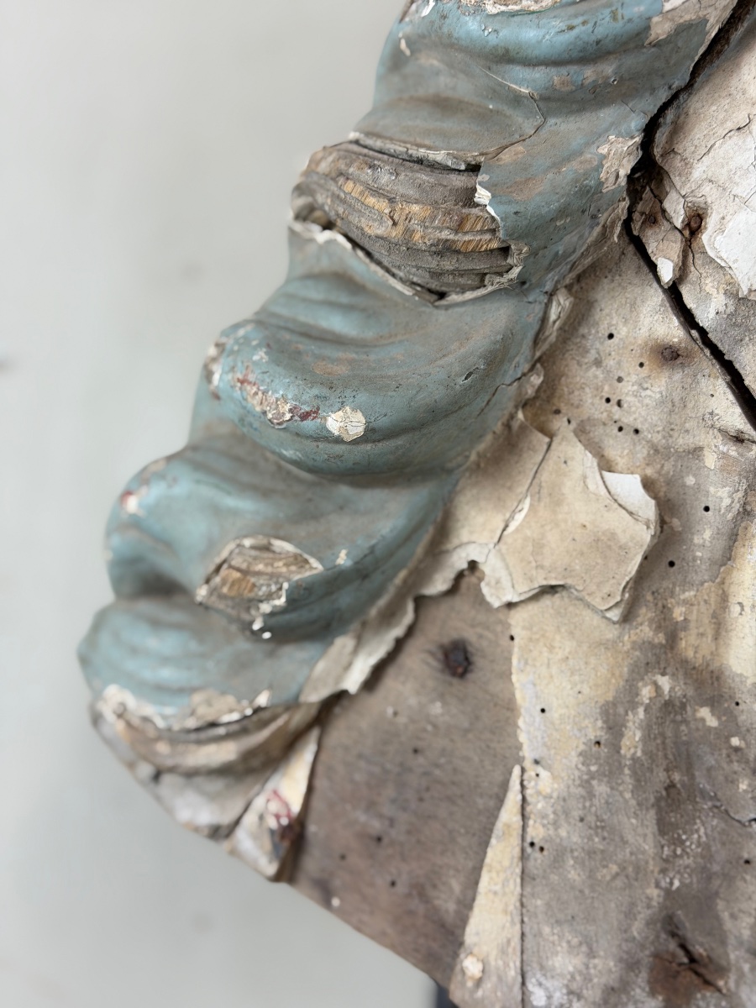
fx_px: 1398
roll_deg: -1.6
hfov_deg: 30.3
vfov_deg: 39.7
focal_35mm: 48
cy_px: 504
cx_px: 378
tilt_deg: +2.0
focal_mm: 6.76
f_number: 1.78
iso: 100
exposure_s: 1/50
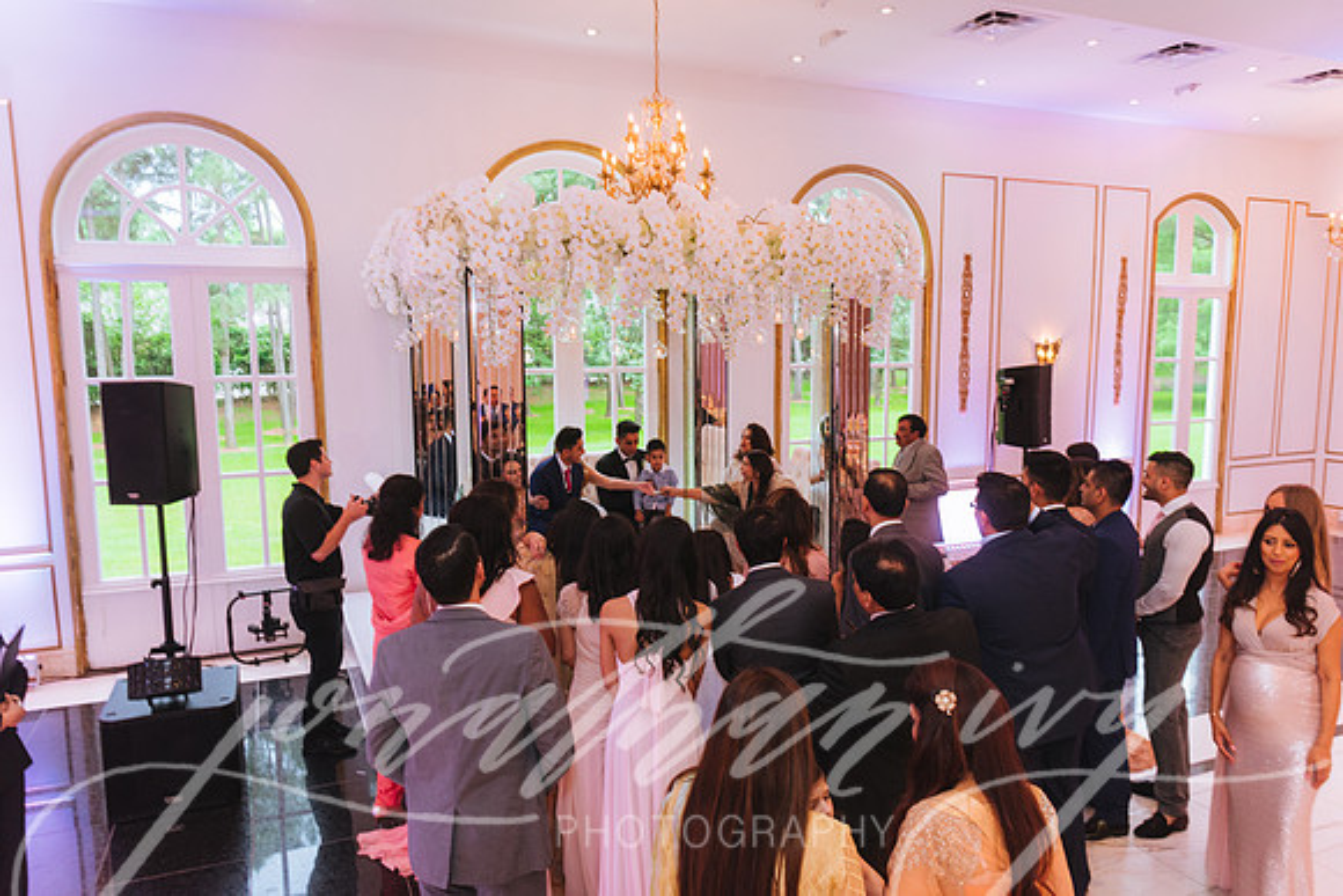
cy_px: 448
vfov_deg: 49.6
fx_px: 970
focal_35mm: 26
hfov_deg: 69.4
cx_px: 672
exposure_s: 1/125
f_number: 2.8
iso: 800
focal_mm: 26
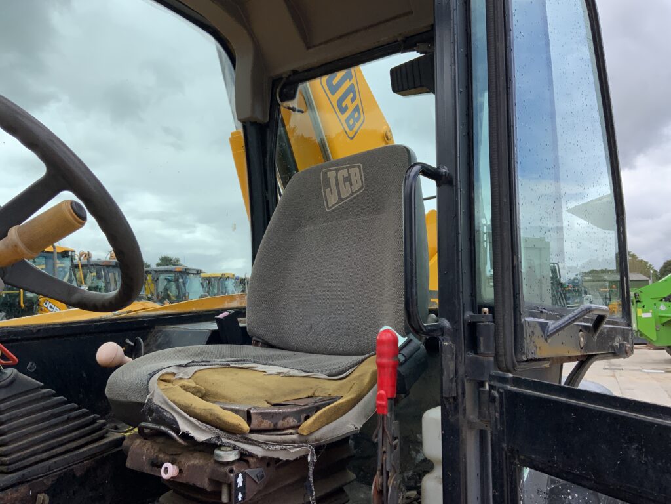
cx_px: 336
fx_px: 562
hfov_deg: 61.7
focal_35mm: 29
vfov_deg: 48.2
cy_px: 252
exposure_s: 1/792
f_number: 1.8
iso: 16
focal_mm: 3
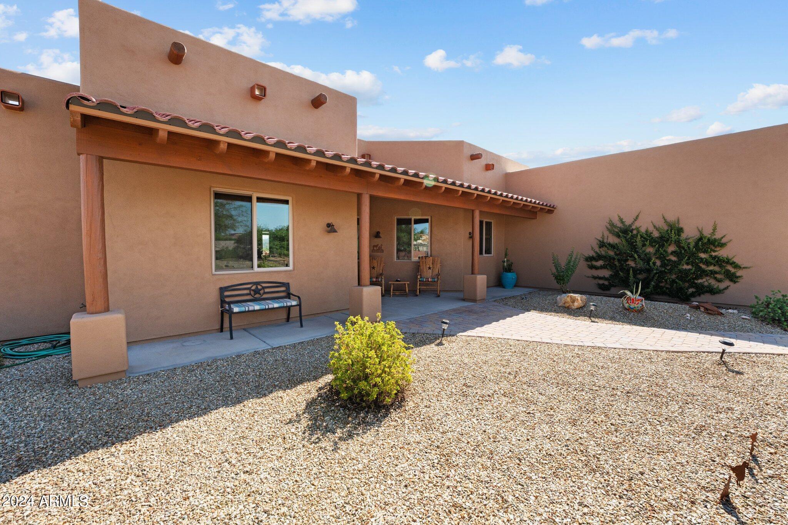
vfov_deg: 81.2
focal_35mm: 14
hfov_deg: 104.3
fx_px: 306
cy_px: 262
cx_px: 394
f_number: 8
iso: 400
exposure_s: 1/800
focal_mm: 14
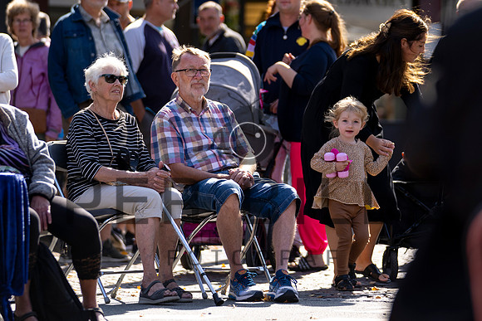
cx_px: 240
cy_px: 99
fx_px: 3319
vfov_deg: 5.5
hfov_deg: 8.3
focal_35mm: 248
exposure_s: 1/640
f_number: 2.8
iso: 100
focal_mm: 146
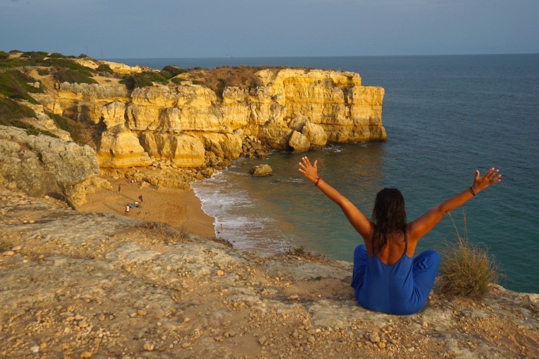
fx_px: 539
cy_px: 171
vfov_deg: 36.9
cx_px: 275
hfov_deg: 53.1
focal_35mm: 36
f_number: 4
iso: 160
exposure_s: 1/500
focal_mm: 22
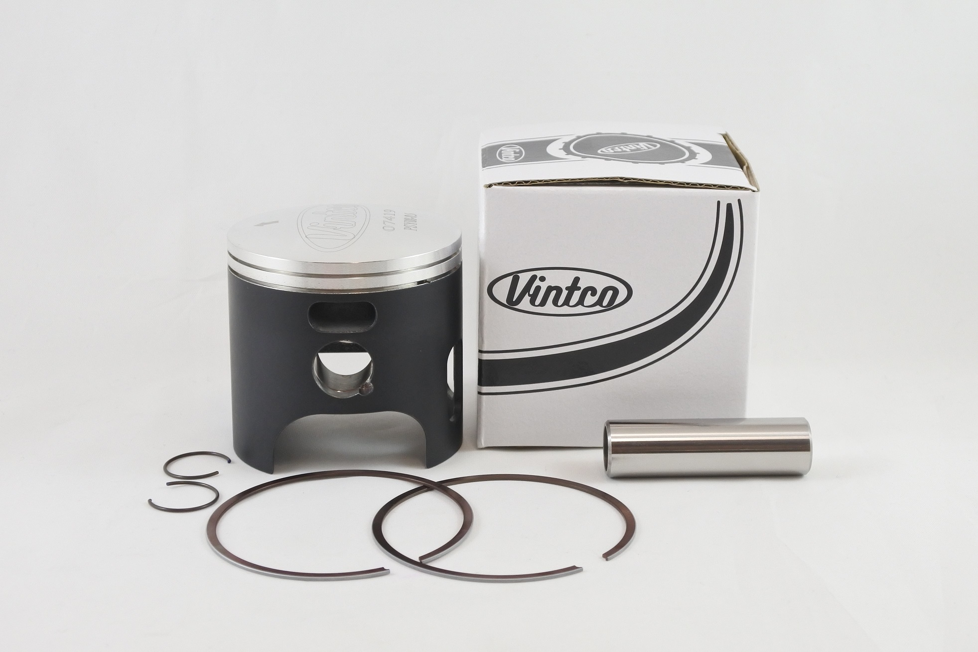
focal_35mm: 48
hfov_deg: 41.1
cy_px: 326
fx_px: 1304
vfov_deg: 28.1
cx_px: 489
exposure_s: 1/125
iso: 400
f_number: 4.5
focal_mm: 18
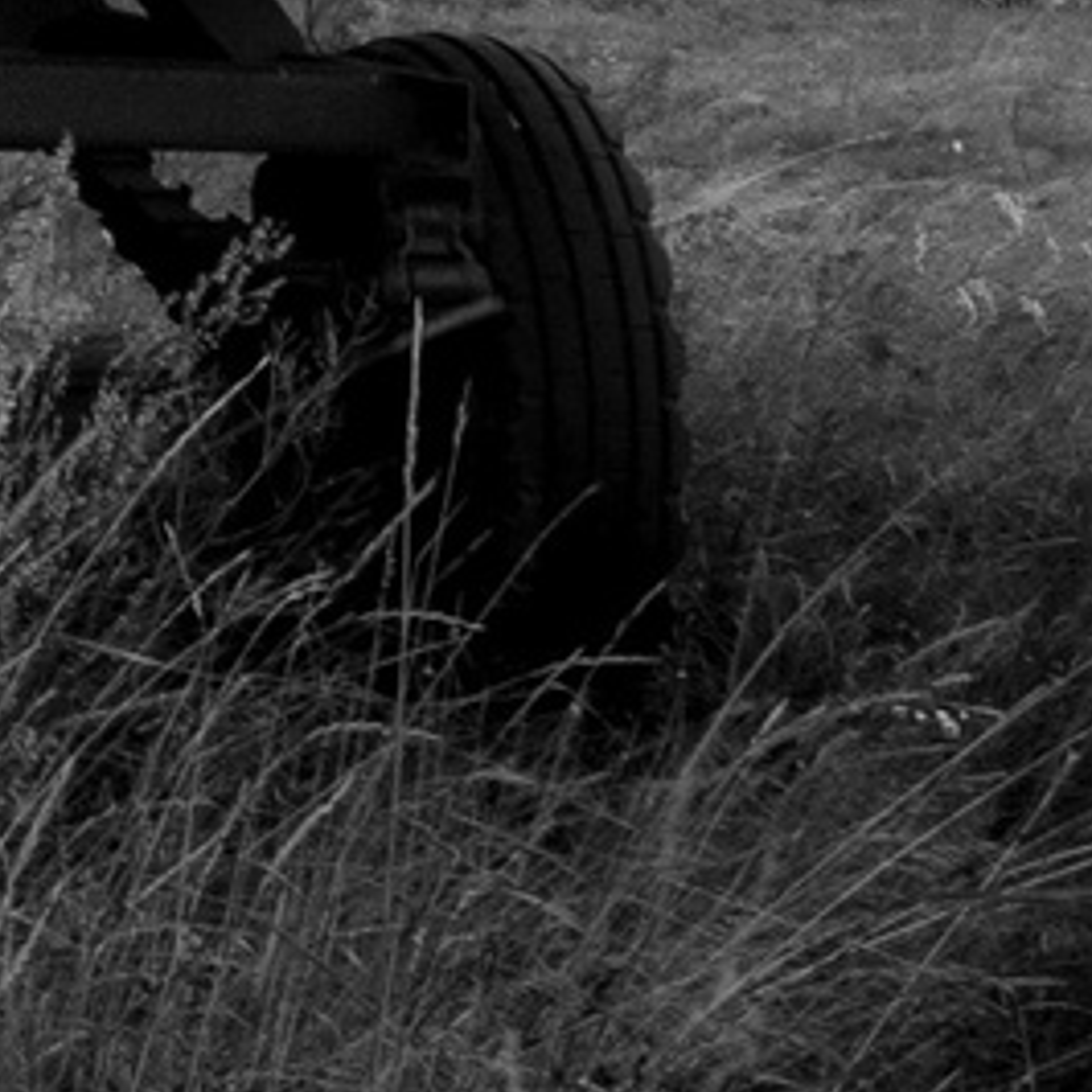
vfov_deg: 6.5
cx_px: -3112
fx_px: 9351
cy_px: -1098
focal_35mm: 262
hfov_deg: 5.8
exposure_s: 1/180
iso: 400
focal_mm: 32
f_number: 11
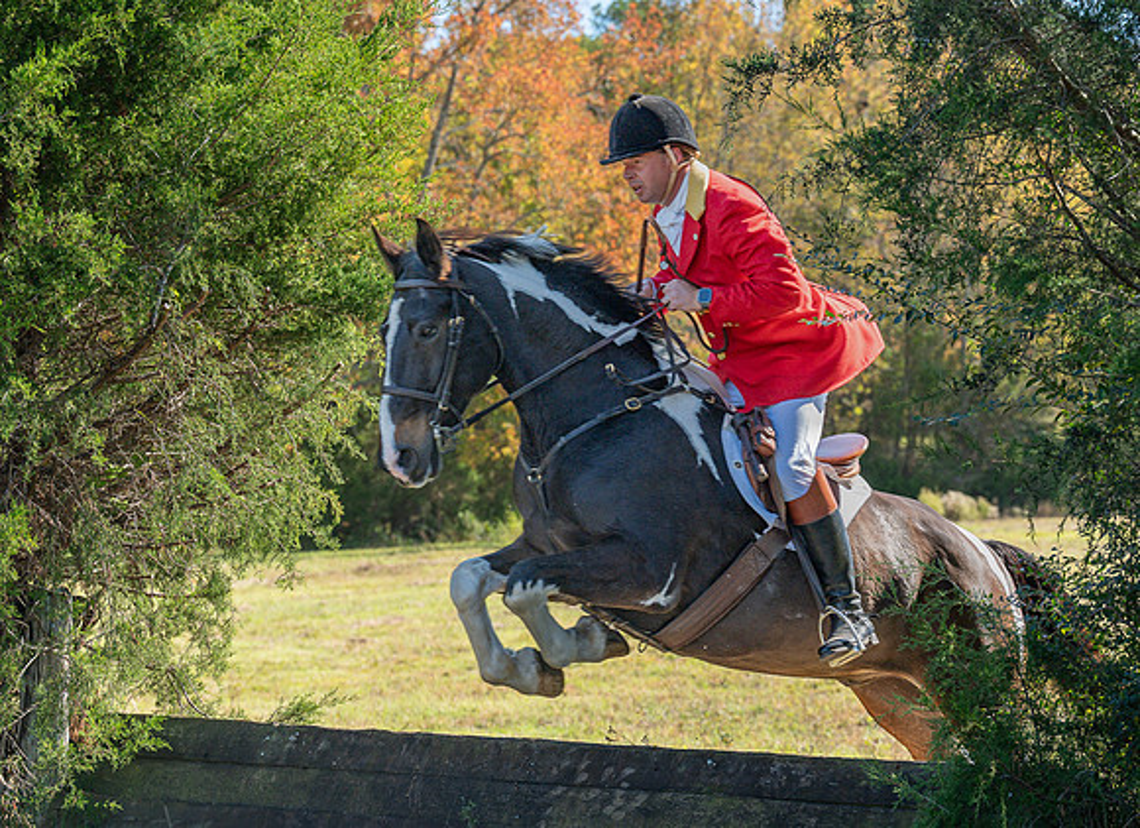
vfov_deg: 15.9
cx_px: 553
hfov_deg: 21.7
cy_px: 374
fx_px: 2970
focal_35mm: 91
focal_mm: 70
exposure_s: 1/640
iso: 500
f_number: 4
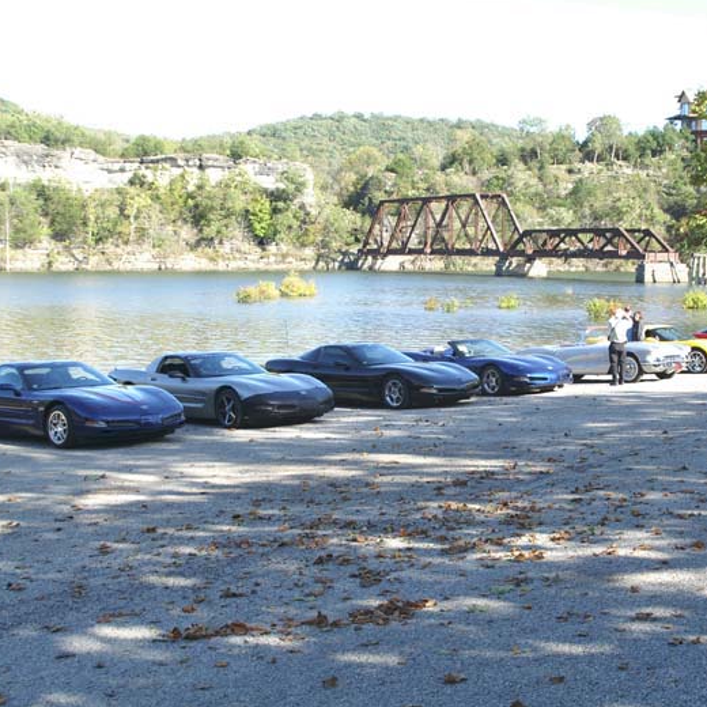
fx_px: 1086
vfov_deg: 36.1
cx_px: 466
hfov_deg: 35.7
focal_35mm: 47
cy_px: 354
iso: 100
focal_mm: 24
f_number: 5.6
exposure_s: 1/90
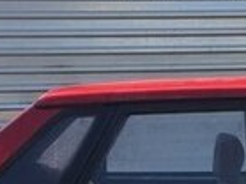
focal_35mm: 138
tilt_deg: -8.8
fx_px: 980
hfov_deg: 13.8
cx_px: 304
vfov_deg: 10.4
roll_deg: -0.5
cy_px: 256
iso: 32
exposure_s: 1/581
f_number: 2.2
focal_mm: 4.15
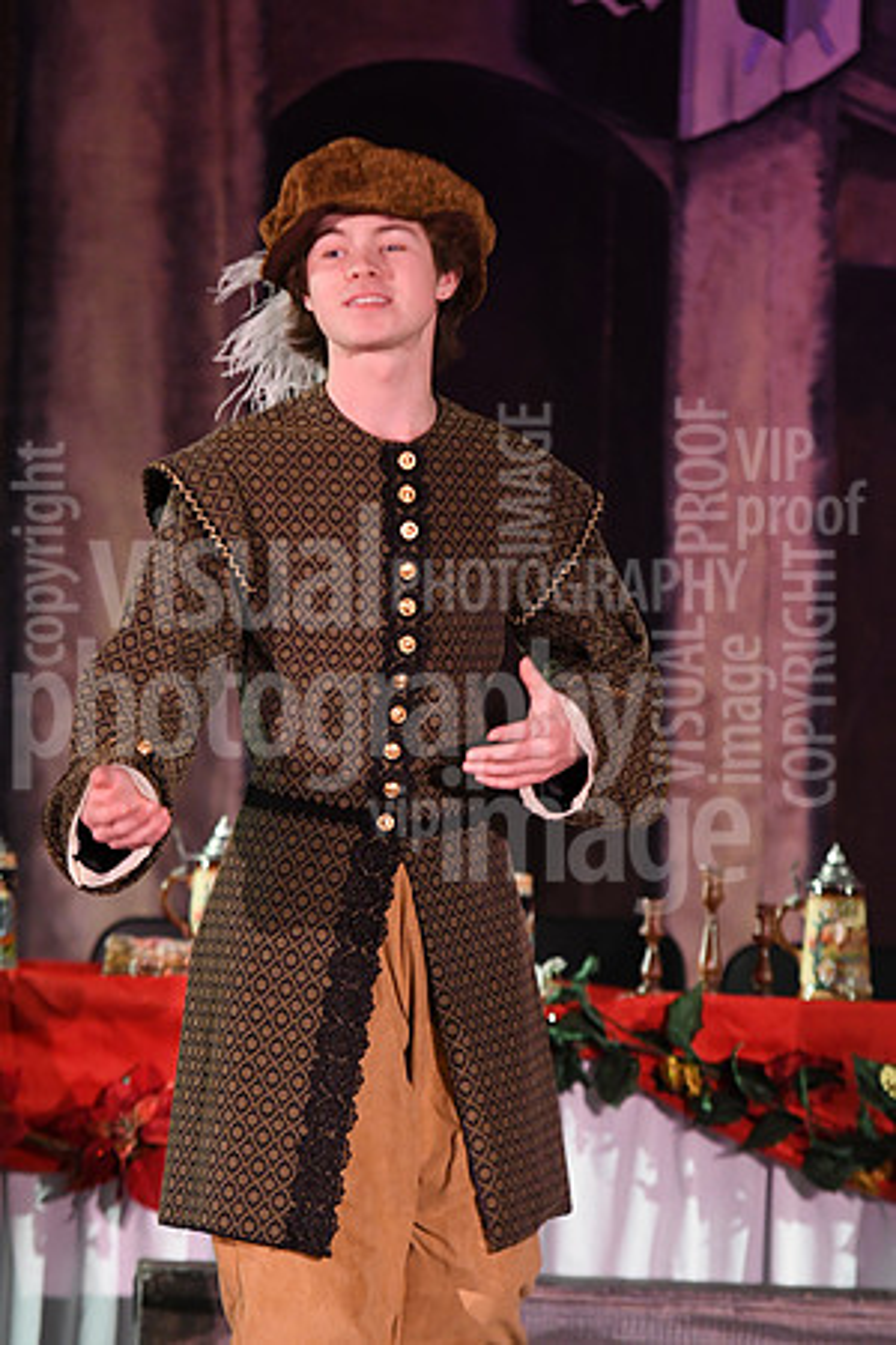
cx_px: 448
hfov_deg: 6.3
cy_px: 672
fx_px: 8119
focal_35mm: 218
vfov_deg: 9.5
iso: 4000
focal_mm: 145
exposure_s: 1/200
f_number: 4
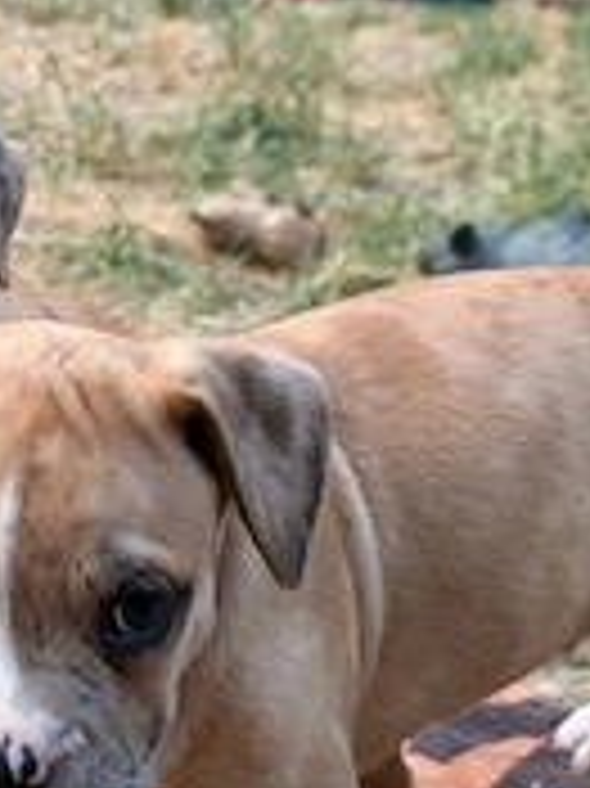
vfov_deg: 17.9
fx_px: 2503
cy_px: 518
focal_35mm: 110
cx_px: -23
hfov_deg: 13.2
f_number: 1.78
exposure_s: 1/60
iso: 160
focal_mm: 6.76
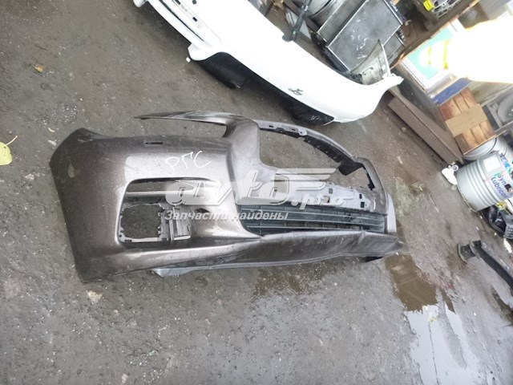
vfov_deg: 54.9
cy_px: 192
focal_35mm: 25
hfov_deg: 69.4
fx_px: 370
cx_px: 256
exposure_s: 1/60
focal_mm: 4.5
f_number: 3.9
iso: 400
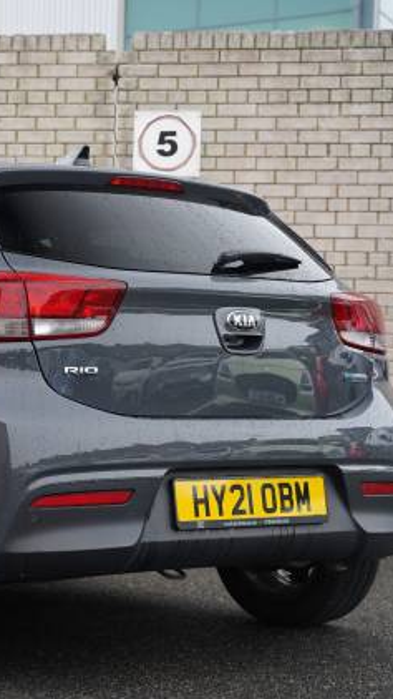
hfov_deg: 15.0
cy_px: 352
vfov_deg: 26.9
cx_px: -22
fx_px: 1459
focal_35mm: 79
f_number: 4
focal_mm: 49.5
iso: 400
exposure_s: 1/160
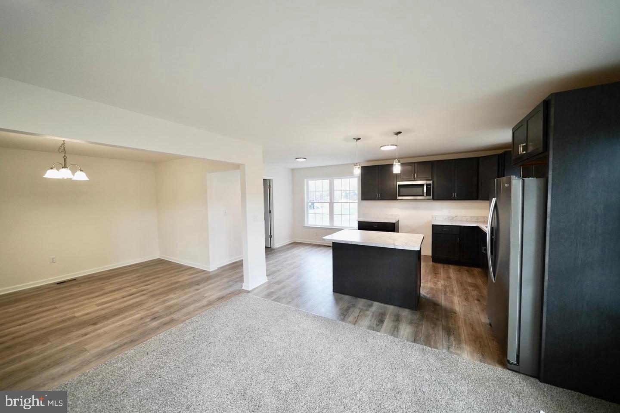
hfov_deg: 112.6
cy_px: 206
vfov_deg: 90.0
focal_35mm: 12
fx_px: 207
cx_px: 310
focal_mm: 12
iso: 1000
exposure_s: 1/160
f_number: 4
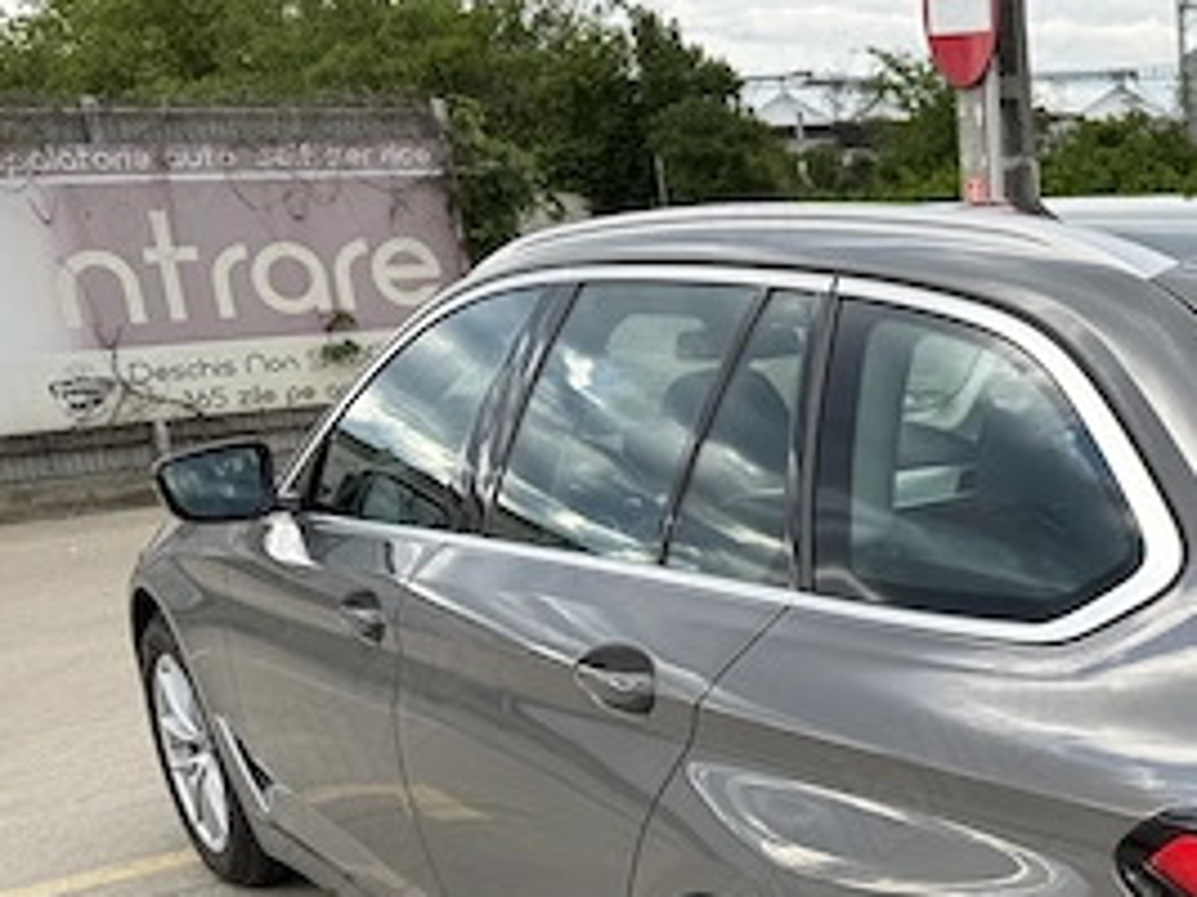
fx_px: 1866
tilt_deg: -16.8
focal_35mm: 54
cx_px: 1305
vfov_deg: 26.2
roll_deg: +2.6
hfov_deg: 31.7
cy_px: 785
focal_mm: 6.76
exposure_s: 1/898
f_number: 1.78
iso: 80
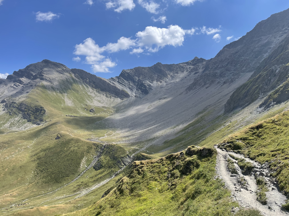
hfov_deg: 67.3
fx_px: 217
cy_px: 108
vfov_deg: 53.1
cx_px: 144
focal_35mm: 26
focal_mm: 4.2
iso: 32
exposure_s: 1/2959
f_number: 1.6
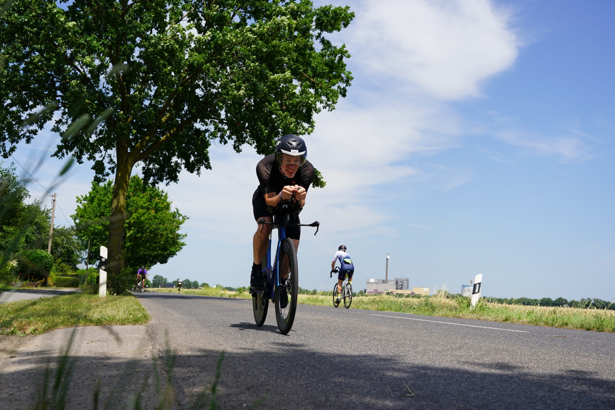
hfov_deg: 48.5
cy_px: 204
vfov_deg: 33.4
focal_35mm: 40
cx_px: 302
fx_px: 683
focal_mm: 39
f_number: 5.6
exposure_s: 1/2000
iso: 320
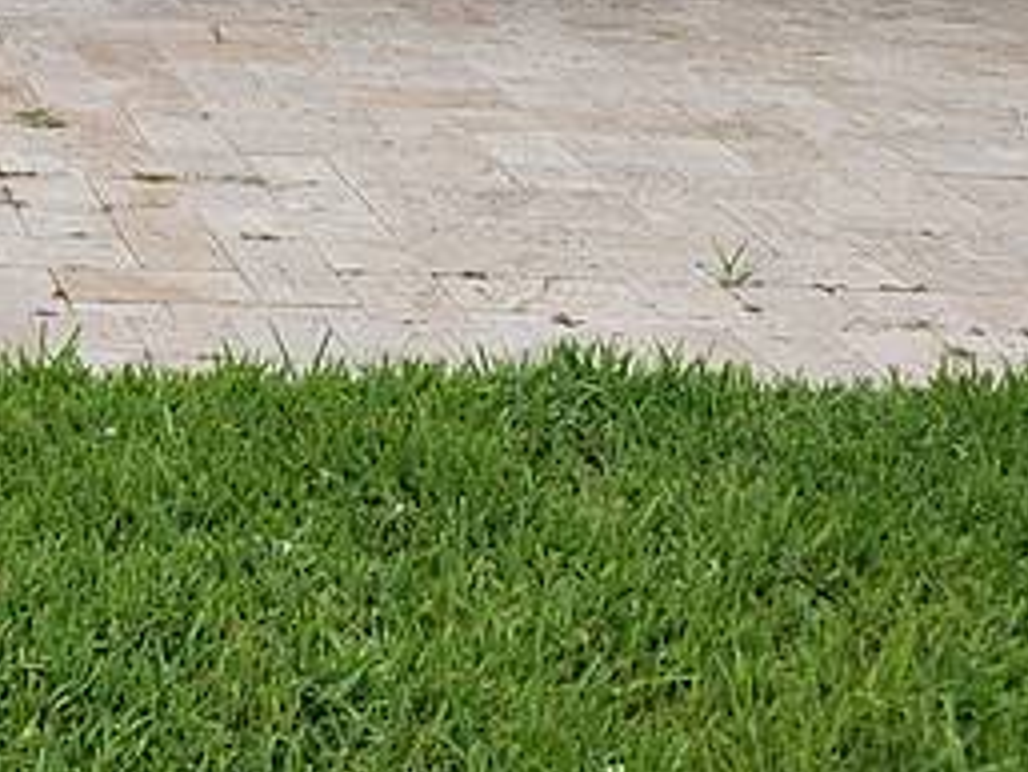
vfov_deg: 13.2
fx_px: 3001
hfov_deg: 16.8
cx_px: -704
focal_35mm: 101
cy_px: -632
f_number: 1.8
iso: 40
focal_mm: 5.4
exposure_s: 1/1859
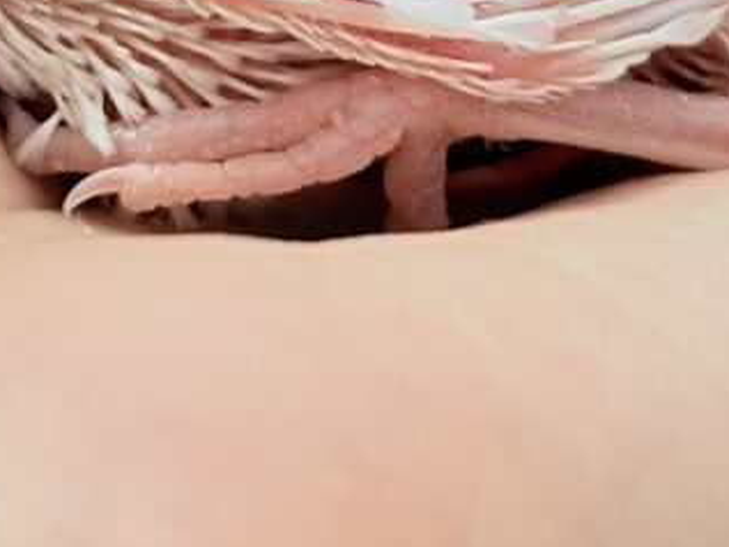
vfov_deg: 7.4
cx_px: 283
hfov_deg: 10.0
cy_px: -322
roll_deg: +0.9
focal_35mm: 197
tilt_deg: -3.8
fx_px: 4150
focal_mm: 5.96
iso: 64
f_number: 1.6
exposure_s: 1/50
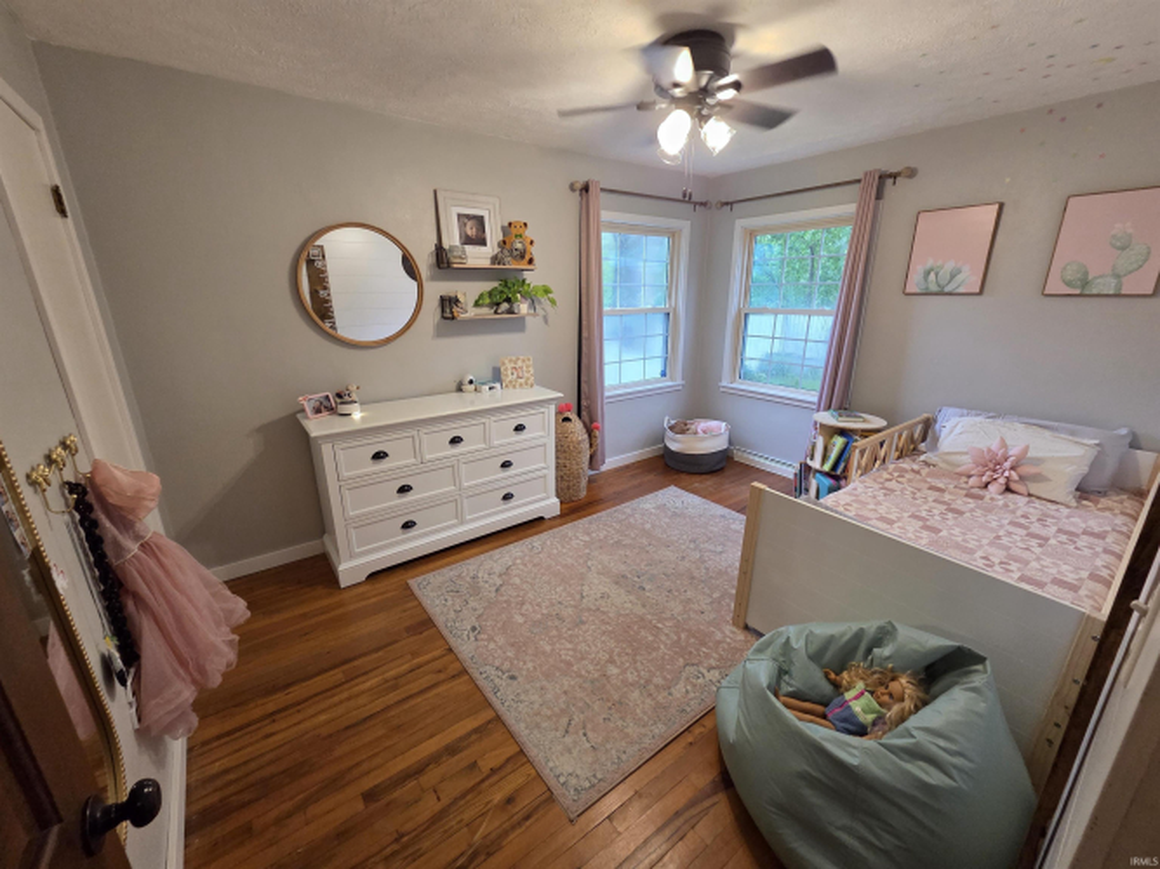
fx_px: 436
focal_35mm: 13
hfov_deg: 106.2
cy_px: 434
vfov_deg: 89.9
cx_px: 580
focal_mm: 2.2
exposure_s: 1/60
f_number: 2.2
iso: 320
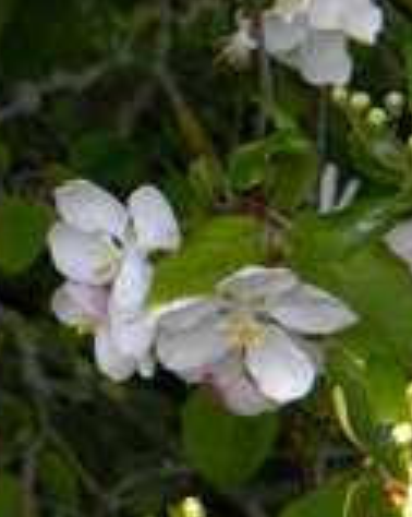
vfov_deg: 13.0
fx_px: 2275
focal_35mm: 149
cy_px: 258
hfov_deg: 9.6
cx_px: -415
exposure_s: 1/236
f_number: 3.9
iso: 80
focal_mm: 8.6
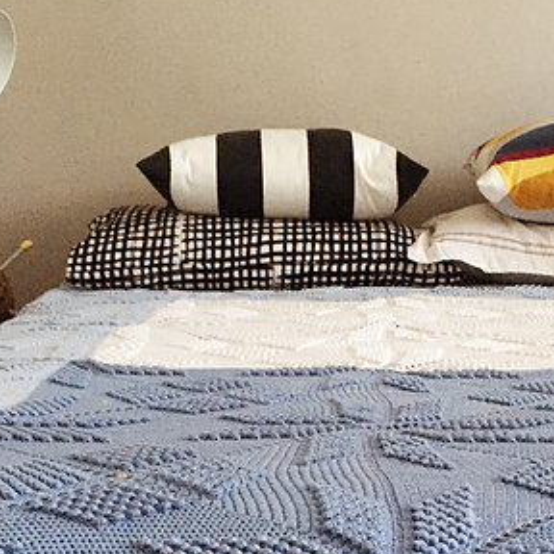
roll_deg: +0.0
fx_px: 1032
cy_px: 450
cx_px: 339
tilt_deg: -13.7
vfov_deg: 29.3
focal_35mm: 57
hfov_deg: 30.0
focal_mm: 4.15
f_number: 2.2
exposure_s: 1/15
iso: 320
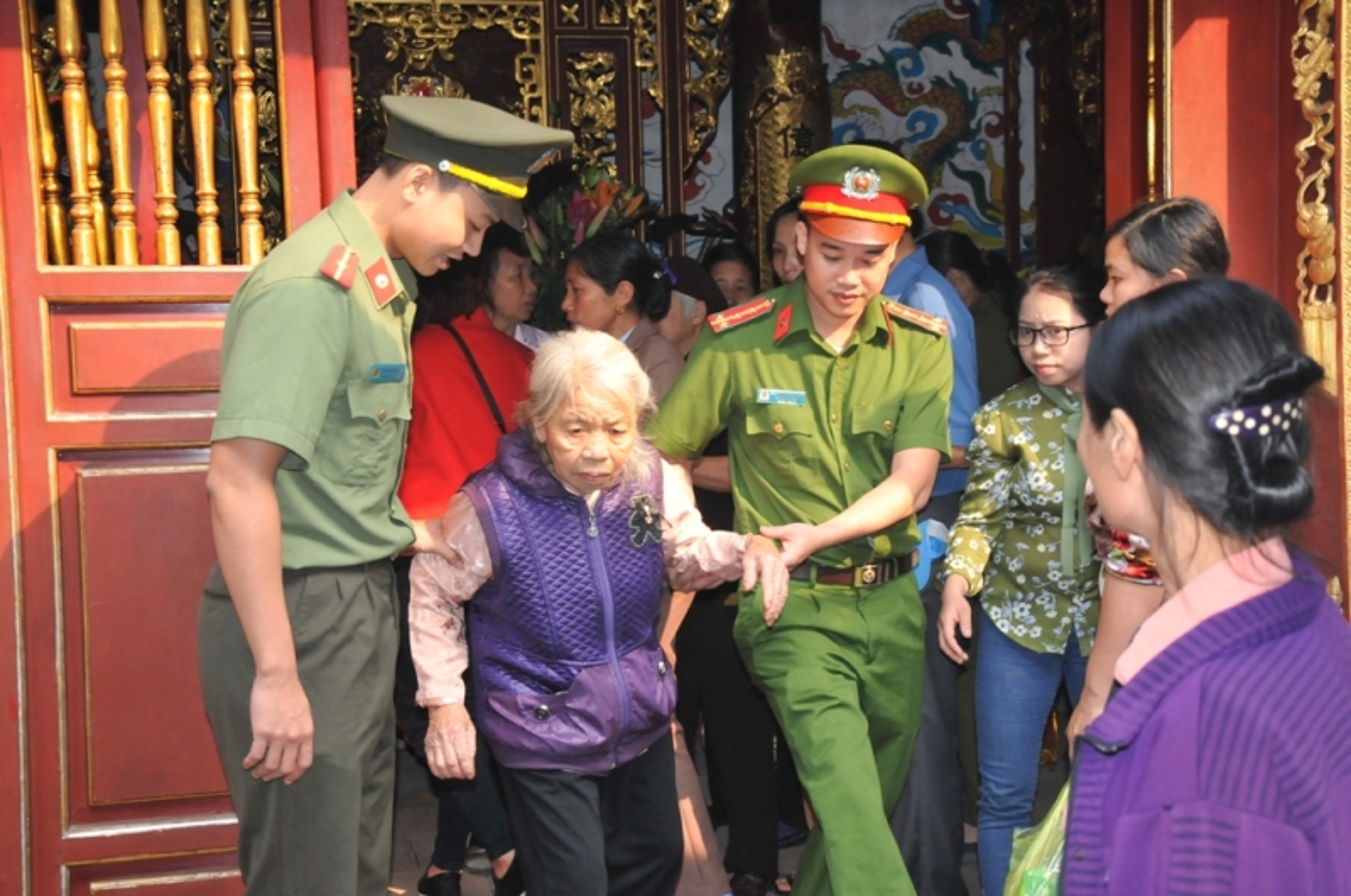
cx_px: 676
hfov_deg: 33.4
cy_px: 448
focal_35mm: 60
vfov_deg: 22.6
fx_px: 2248
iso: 800
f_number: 5.6
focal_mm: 40
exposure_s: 1/250
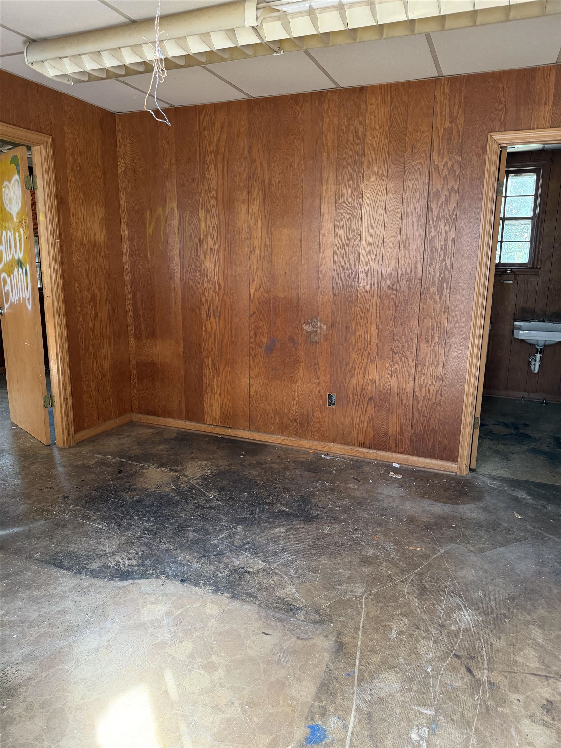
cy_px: 374
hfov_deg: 56.8
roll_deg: -2.1
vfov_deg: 71.6
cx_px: 280
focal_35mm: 24
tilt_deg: -11.3
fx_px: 519
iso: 250
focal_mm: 6.76
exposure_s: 1/60
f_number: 1.78
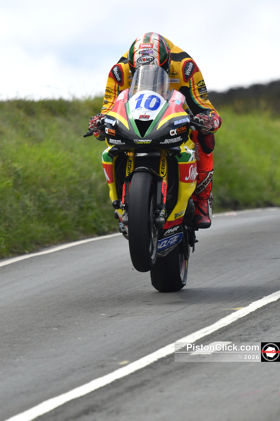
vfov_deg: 4.6
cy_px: 210
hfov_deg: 3.1
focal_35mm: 450
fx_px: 5250
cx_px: 140
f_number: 4.5
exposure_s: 1/1250
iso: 500
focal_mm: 300
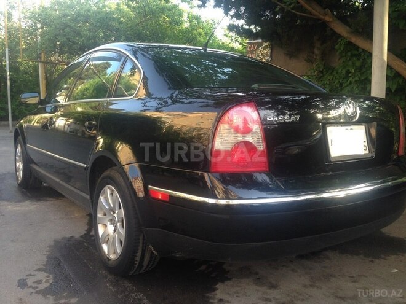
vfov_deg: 42.9
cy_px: 152
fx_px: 387
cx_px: 203
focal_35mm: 33
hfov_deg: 55.4
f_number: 2.4
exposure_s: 1/60
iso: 50
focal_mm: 4.12
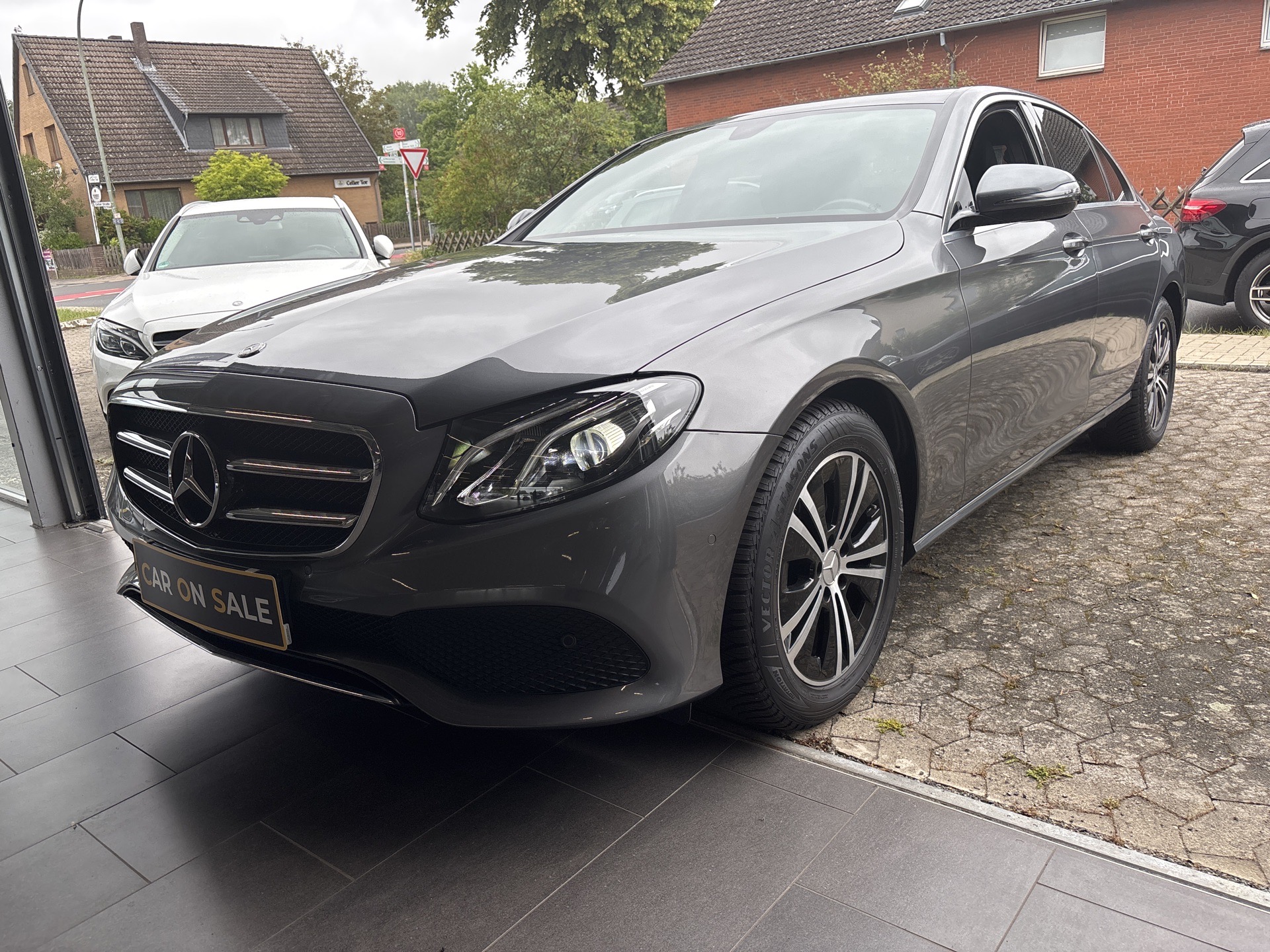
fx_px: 954
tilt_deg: -15.8
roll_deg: +5.3
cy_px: 476
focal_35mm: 26
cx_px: 635
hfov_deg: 67.3
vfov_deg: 53.1
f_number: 1.6
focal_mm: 5.96
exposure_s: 1/608
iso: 50
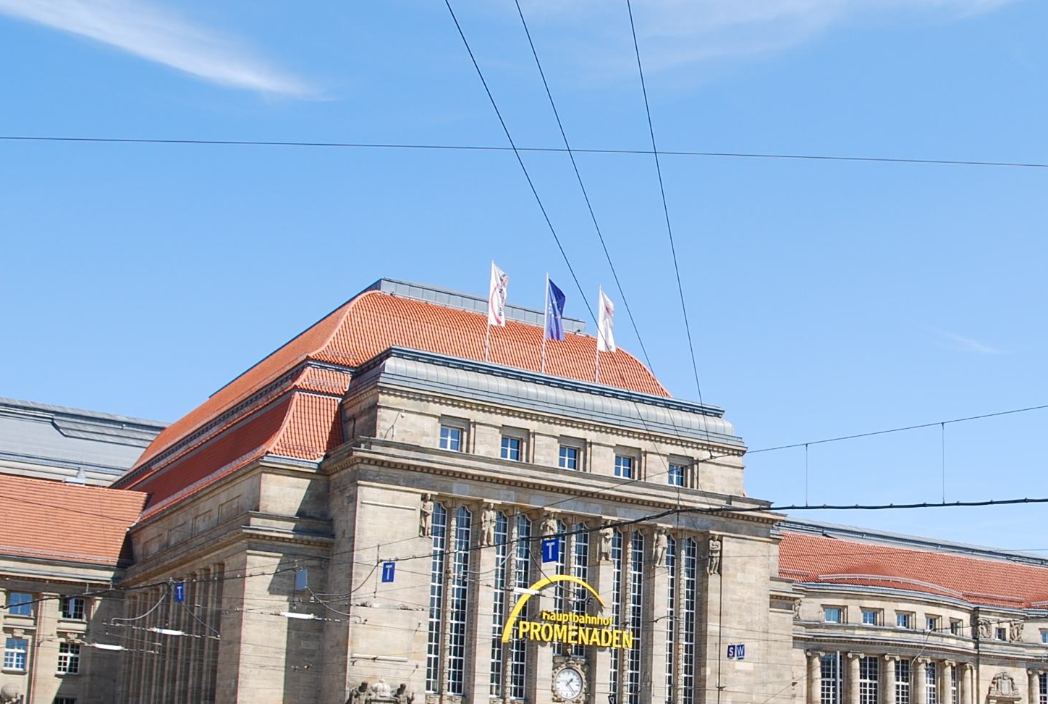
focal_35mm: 51
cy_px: 495
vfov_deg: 26.4
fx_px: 1488
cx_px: 750
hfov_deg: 38.1
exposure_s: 1/200
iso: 100
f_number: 7.1
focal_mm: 17
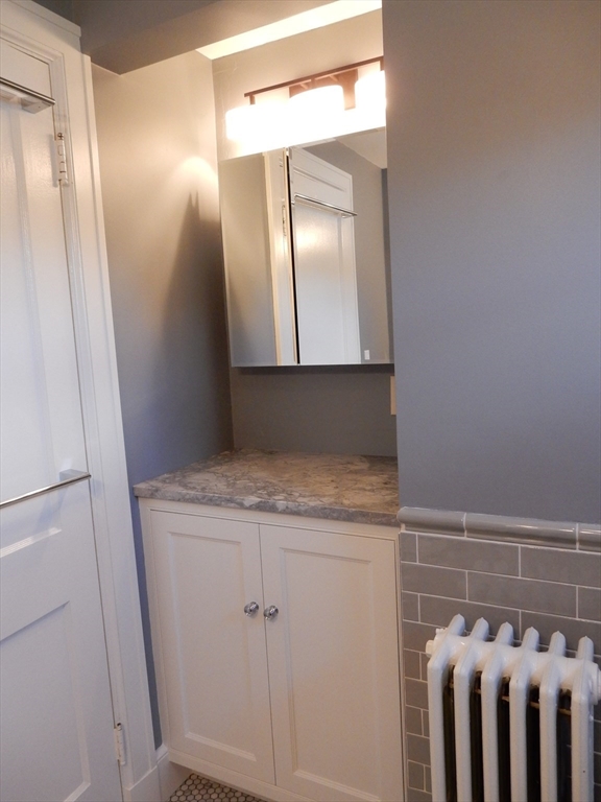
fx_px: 579
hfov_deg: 54.9
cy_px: 401
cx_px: 300
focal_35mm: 25
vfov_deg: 69.4
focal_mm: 4.5
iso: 400
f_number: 3.7
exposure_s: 1/30
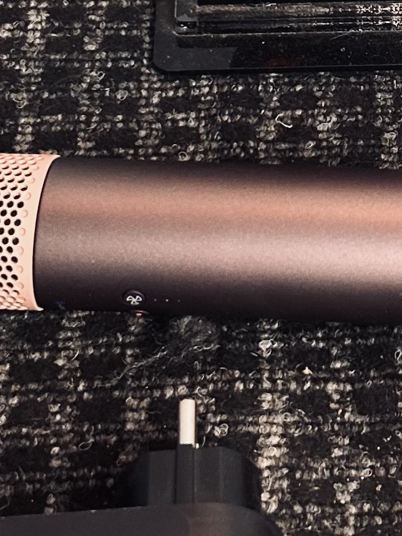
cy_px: -45
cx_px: 490
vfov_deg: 15.7
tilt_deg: -39.4
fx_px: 1890
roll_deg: -2.1
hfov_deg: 11.9
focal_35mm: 122
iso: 100
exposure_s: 1/100
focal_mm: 5.7
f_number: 1.5
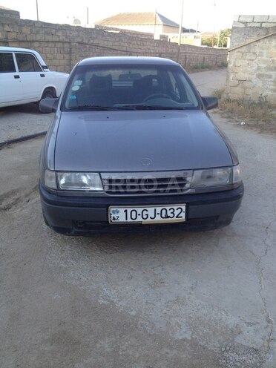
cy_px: 184
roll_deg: -1.6
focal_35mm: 35
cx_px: 138
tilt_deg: -20.1
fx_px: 372
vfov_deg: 52.6
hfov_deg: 40.7
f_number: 2.4
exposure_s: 1/223
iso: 50
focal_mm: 4.28
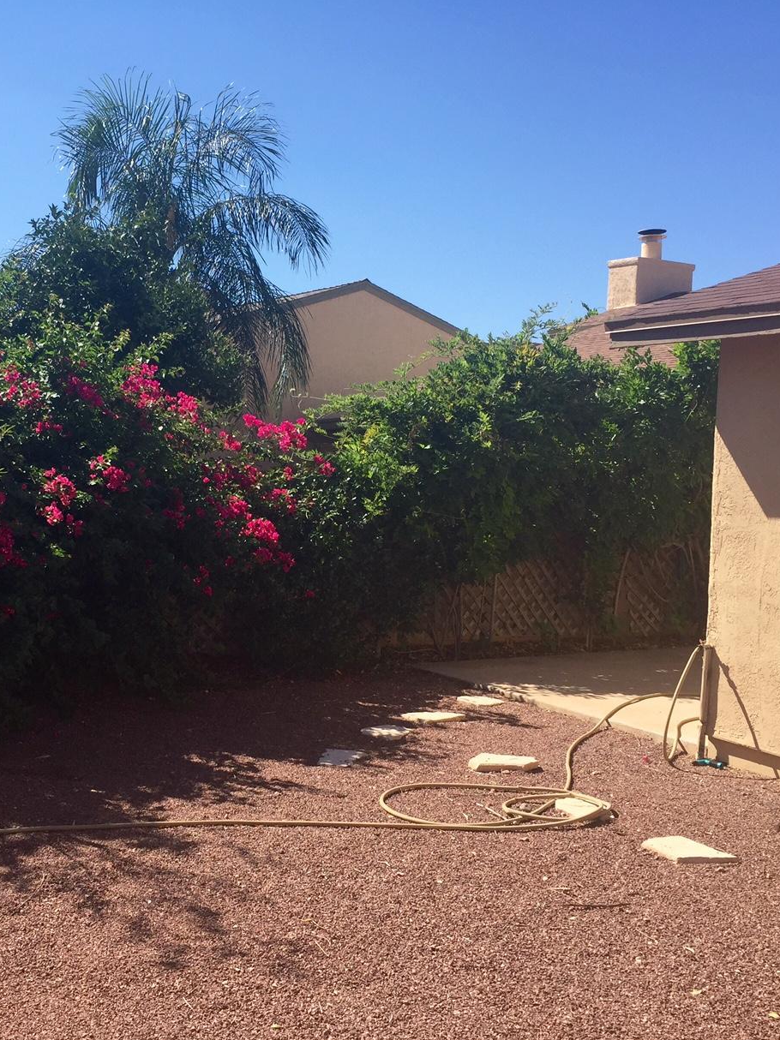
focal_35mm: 39
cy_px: 522
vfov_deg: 47.9
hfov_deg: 36.5
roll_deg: -2.6
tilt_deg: -2.0
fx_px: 1172
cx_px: 269
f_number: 2.2
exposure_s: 1/1412
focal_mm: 4.15
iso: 32
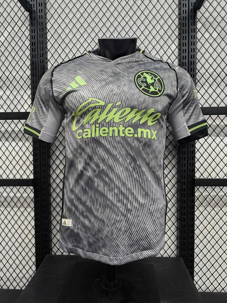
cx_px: 114
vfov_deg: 73.9
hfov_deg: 58.9
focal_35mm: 23
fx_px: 201
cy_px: 152
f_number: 1.65
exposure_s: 1/50
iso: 640
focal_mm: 6.14
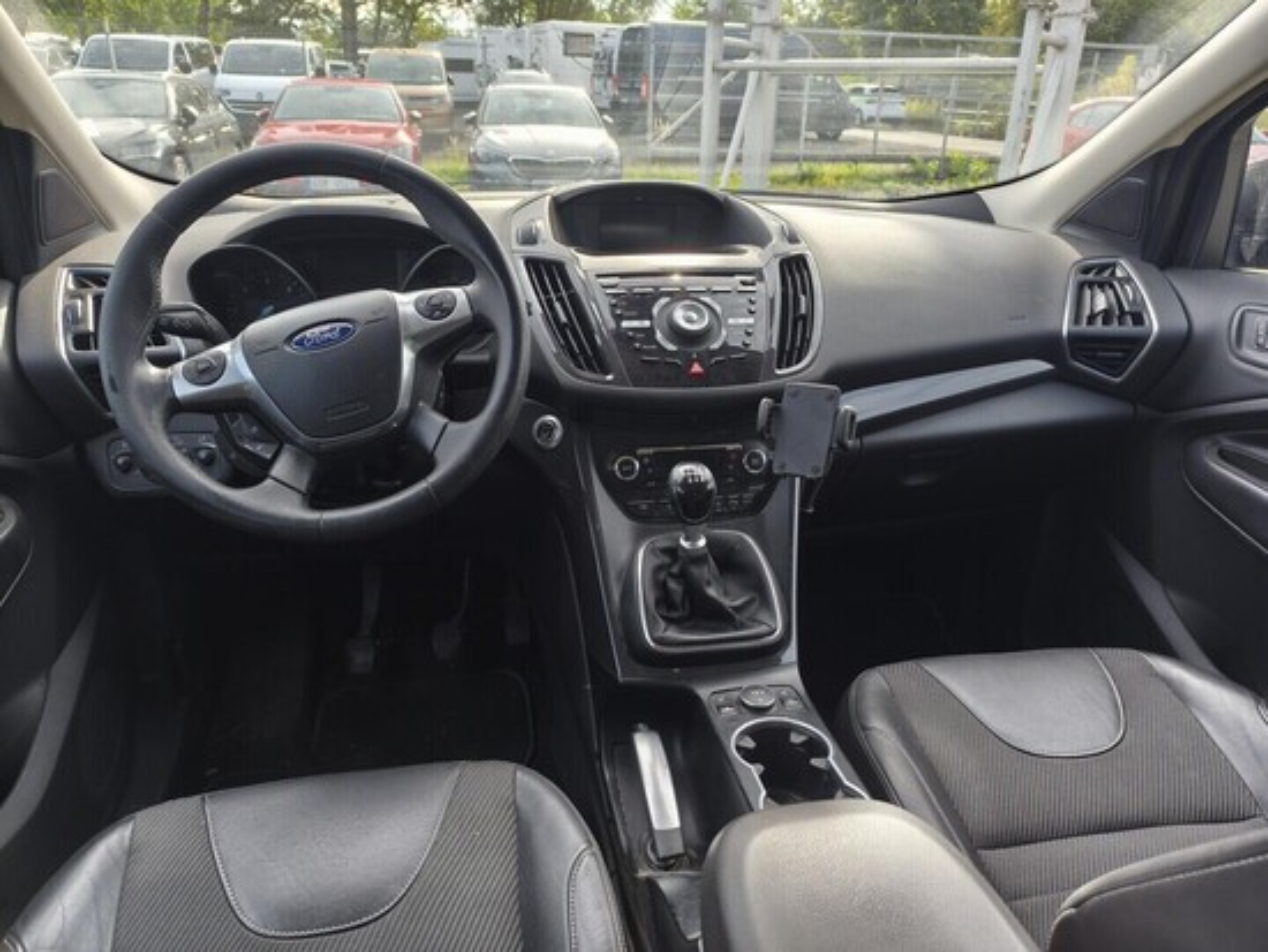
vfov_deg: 58.9
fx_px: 843
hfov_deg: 73.9
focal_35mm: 23
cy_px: 476
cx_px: 634
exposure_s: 1/99.9
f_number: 1.65
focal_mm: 6.14
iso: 250
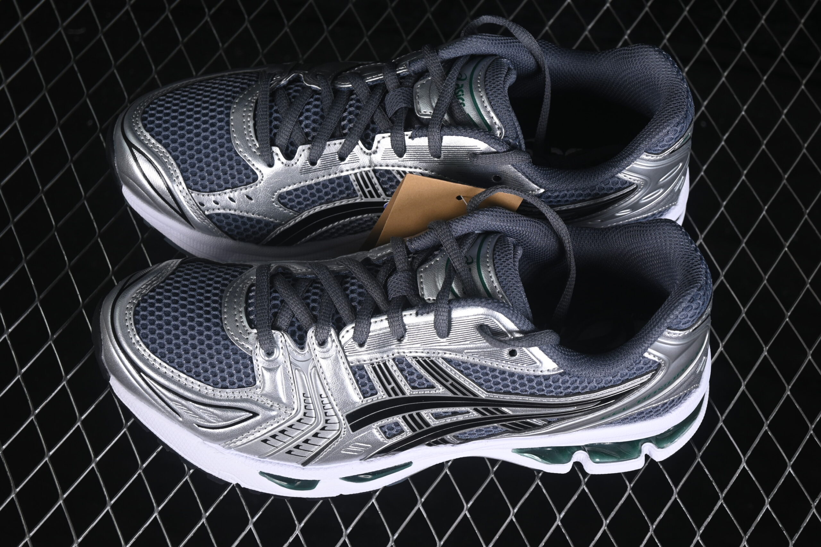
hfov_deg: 27.0
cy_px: 274
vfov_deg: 18.2
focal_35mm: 75
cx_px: 410
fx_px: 1710
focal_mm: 50
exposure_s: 1/80
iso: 160
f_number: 7.1
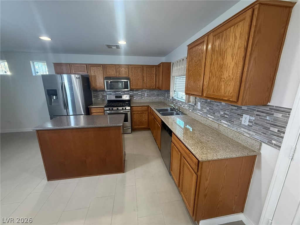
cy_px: 112
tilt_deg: -11.8
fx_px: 121
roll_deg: +0.9
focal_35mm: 14
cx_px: 150
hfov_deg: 102.1
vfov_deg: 85.7
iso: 320
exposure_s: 1/60
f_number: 2.2
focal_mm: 2.22
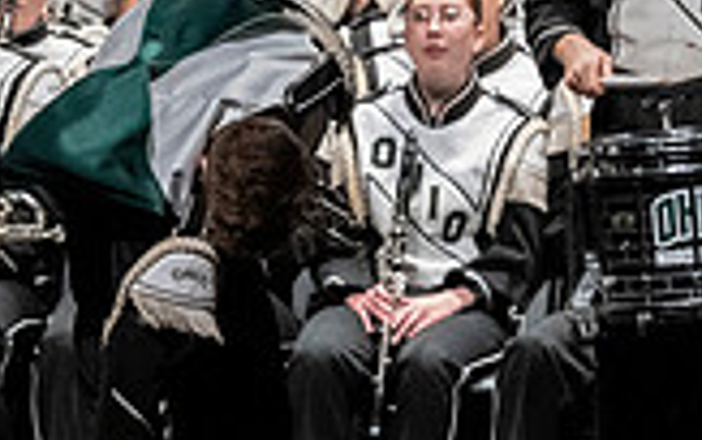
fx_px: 14583
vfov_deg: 1.7
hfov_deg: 2.7
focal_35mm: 762
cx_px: -461
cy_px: 73
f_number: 4
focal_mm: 140
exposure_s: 1/500
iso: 4000
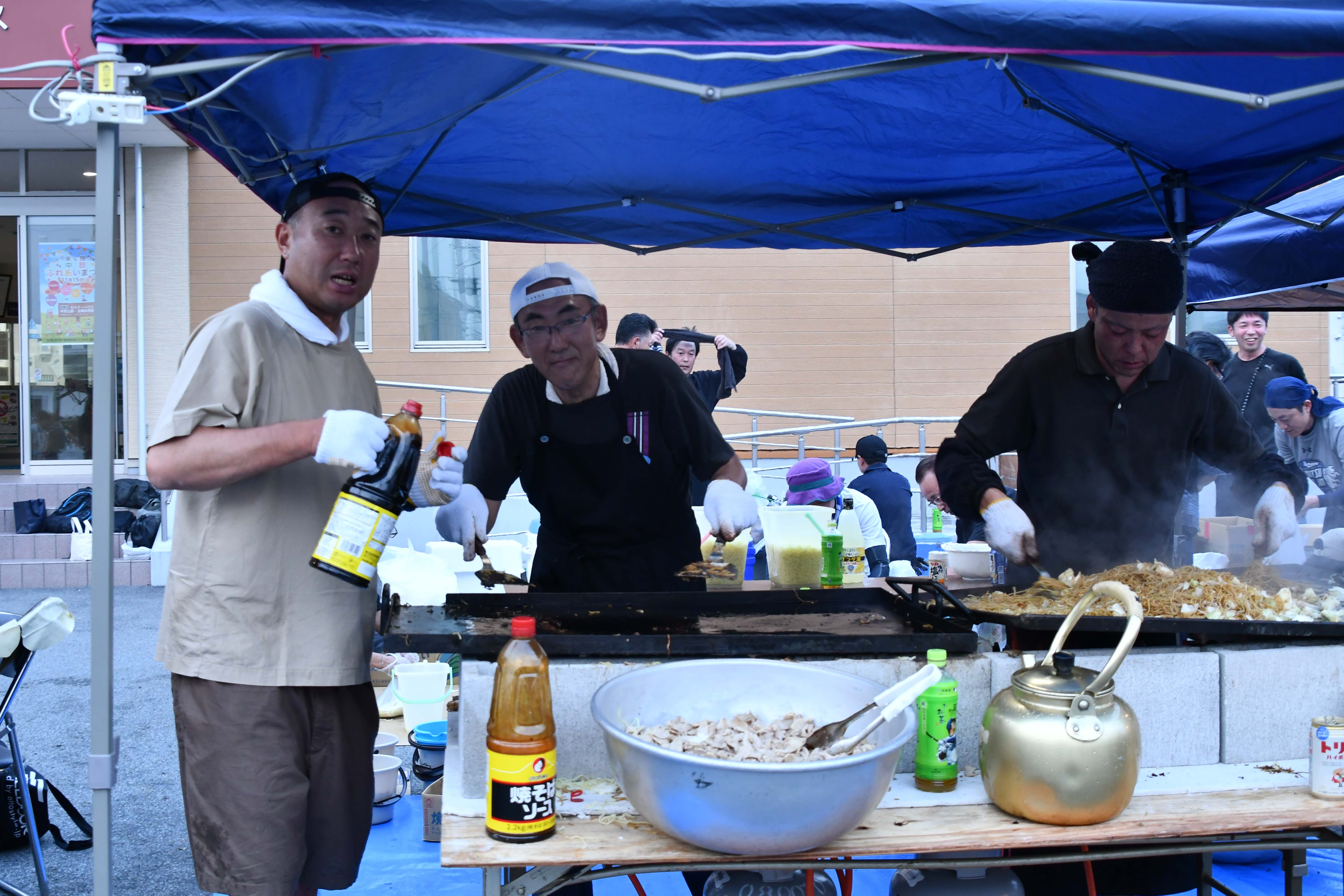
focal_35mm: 42
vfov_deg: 31.9
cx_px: 672
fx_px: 1568
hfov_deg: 46.4
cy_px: 448
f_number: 6.3
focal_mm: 28
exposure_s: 1/160
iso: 1000
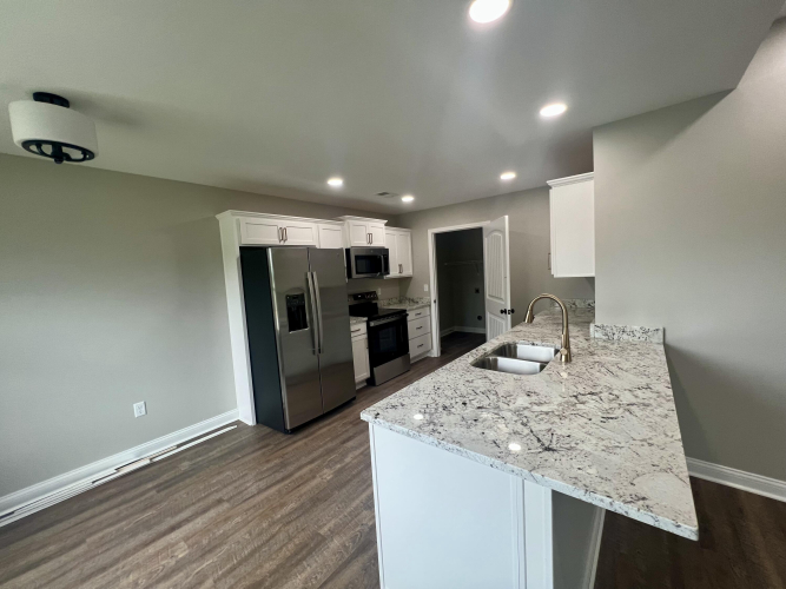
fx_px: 295
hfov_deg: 106.2
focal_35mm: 13
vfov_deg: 89.9
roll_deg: +2.9
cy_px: 294
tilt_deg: -2.5
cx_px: 393
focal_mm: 1.57
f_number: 1.8
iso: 125
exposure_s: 1/120
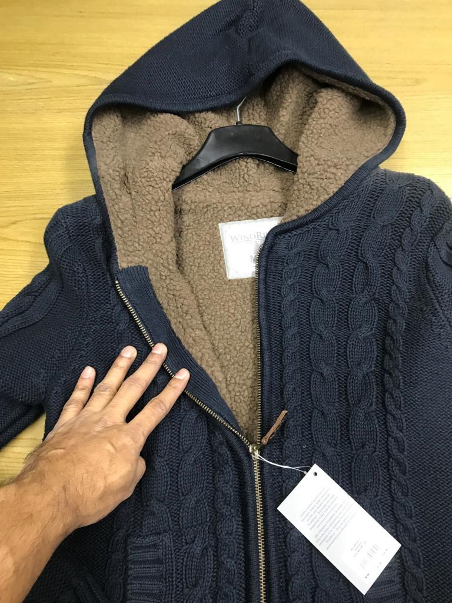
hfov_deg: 49.7
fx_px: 487
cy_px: 302
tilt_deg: -69.9
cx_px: 226
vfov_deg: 63.4
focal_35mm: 28
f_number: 1.8
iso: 50
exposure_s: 1/15
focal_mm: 3.99
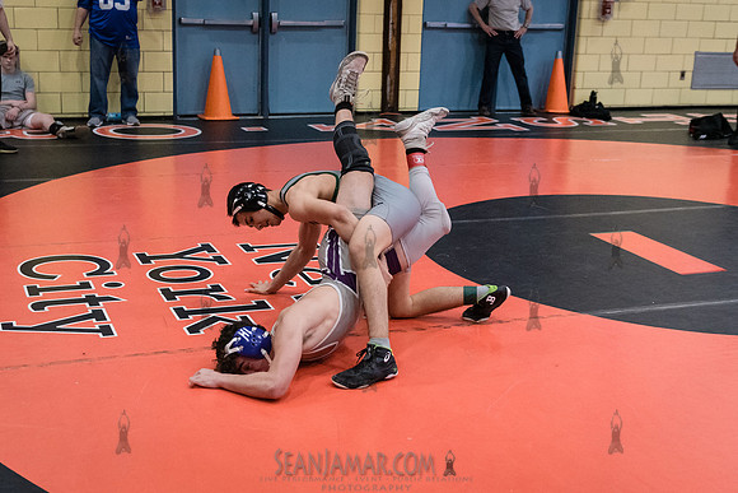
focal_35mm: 47
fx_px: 967
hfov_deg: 41.8
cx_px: 355
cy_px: 260
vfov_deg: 28.6
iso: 8000
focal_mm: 36
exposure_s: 1/640
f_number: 3.2
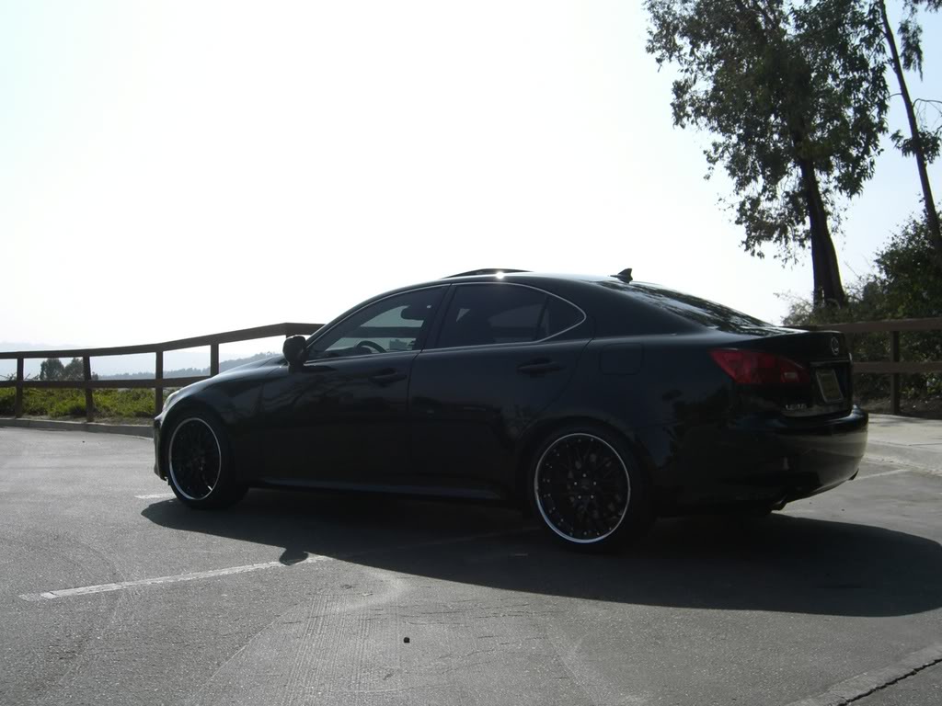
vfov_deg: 37.7
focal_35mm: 38
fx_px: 1034
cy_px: 353
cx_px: 471
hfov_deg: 49.0
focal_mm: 7.9
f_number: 8
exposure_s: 1/320
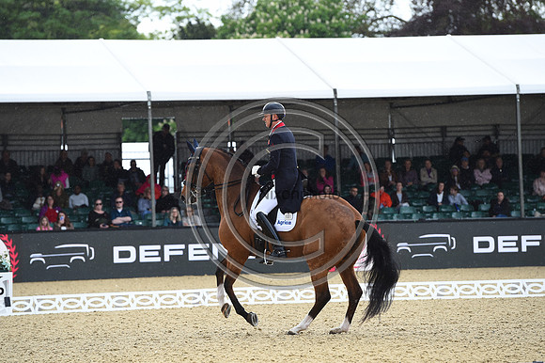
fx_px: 2799
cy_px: 182
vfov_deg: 7.4
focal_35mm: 185
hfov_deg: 11.1
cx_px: 272
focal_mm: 185
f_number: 5
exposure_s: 1/1250
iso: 720
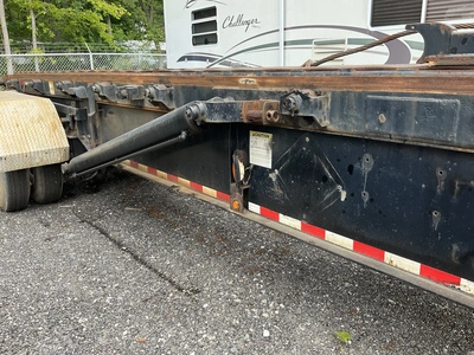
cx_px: 237
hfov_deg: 61.7
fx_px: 397
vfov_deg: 48.2
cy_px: 178
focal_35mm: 29
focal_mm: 3
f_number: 1.8
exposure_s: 1/276
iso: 25
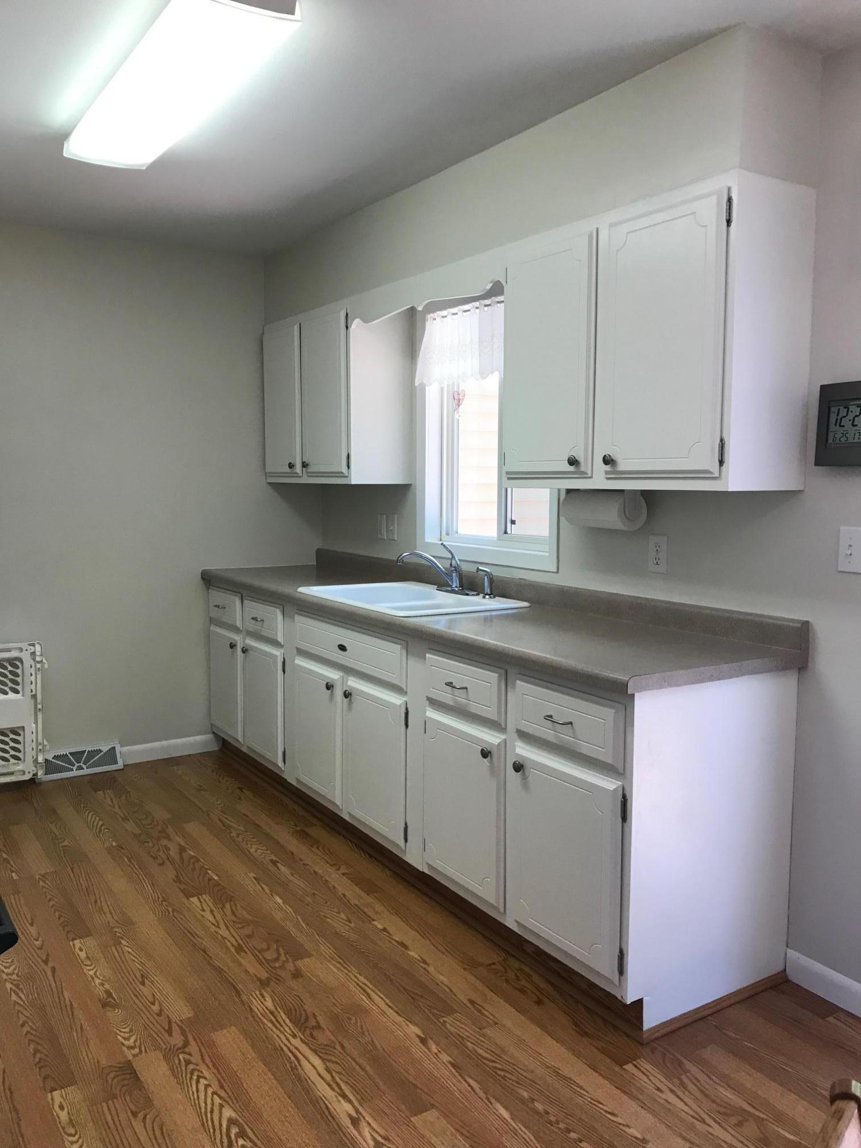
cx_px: 430
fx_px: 929
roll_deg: -0.2
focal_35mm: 28
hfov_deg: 49.7
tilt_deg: -4.3
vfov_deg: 63.4
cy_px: 574
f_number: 1.8
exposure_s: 1/30
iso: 20
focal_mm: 3.99
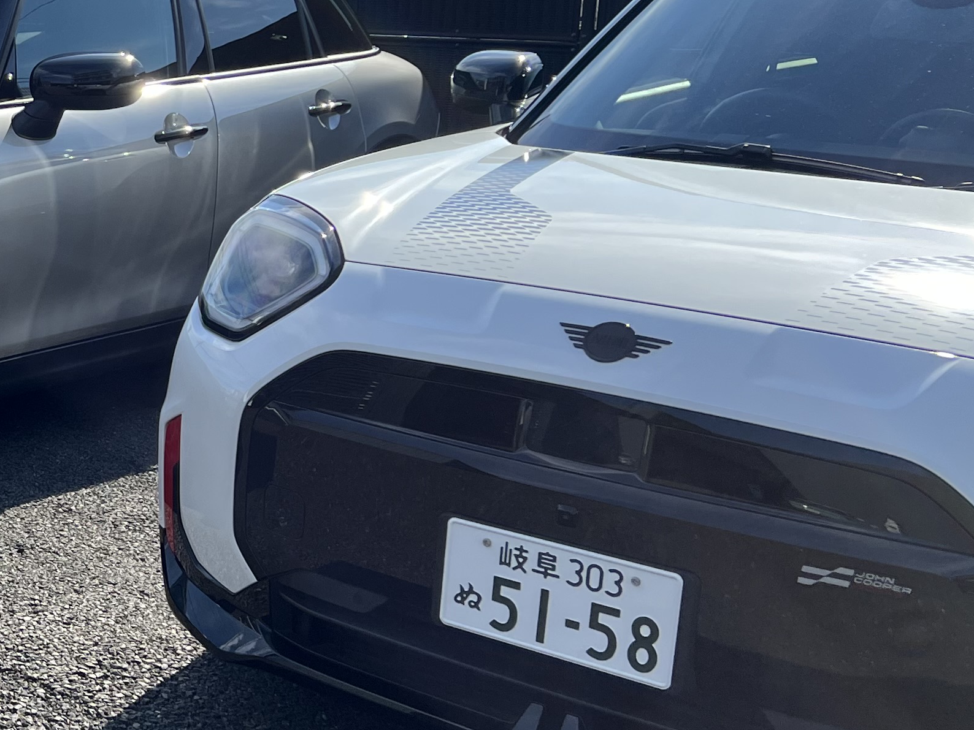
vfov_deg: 22.2
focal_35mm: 66
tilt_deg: -11.0
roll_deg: +0.5
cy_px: 298
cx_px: -231
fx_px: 1857
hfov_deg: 25.9
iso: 50
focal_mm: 5.7
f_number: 1.5
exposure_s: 1/2841
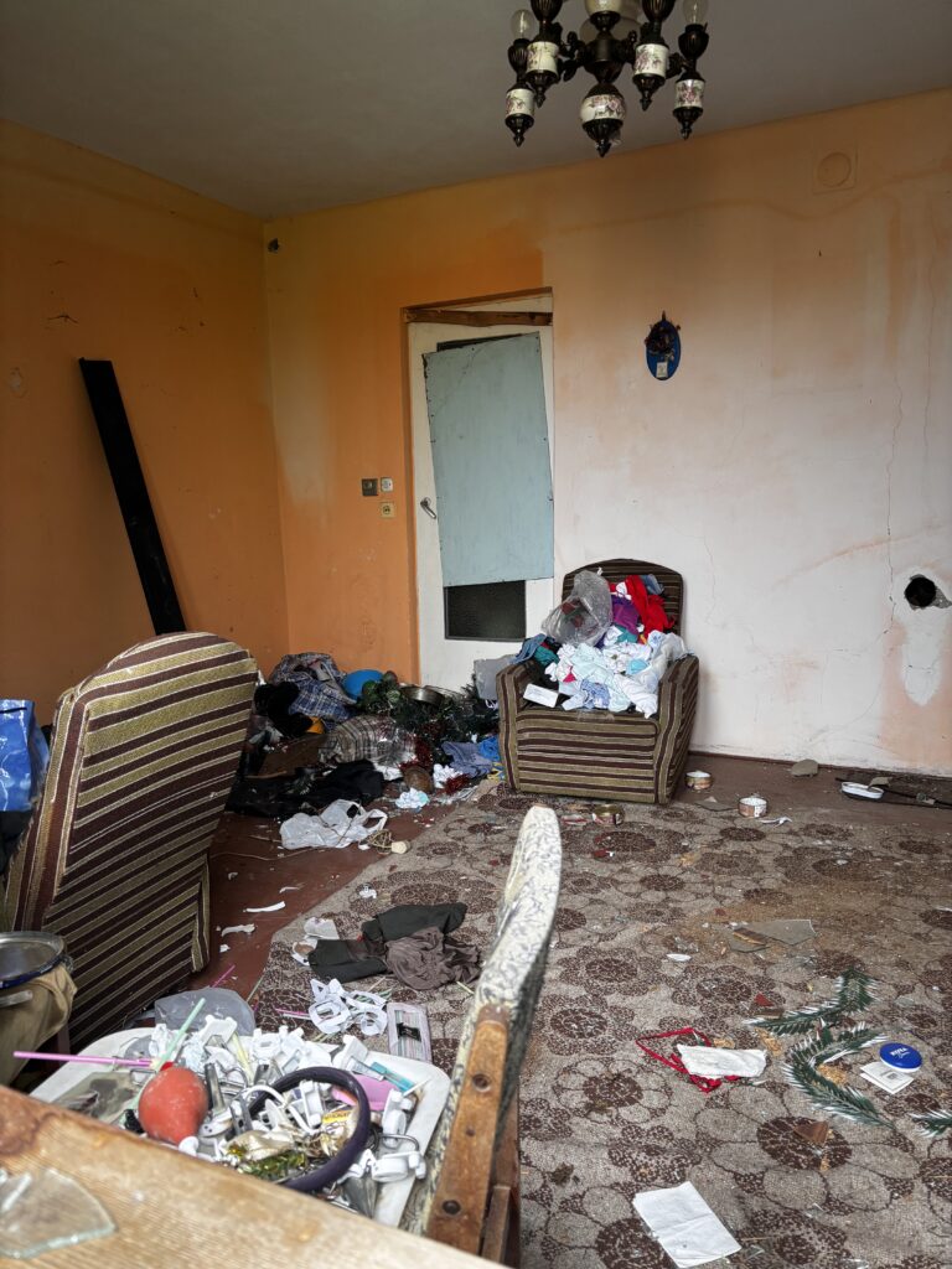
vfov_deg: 67.3
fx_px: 953
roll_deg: +0.8
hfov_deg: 53.1
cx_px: 476
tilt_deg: -8.3
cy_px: 634
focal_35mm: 26
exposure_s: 1/120
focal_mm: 5.96
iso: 125
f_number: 1.6
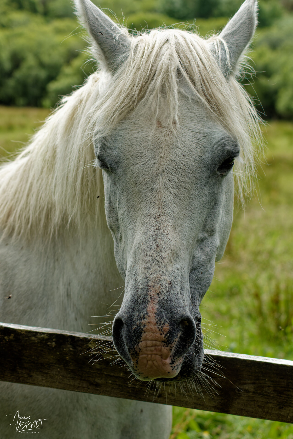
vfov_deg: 19.5
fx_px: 1282
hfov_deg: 13.0
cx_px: 146
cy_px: 220
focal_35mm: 105
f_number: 8
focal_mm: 70
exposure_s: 1/1000
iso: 720
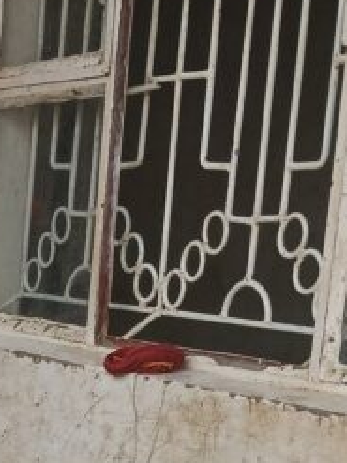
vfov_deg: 16.6
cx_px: -178
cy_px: 692
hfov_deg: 12.9
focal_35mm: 108
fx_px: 1445
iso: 32
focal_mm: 3.98
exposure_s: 1/50
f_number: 1.8
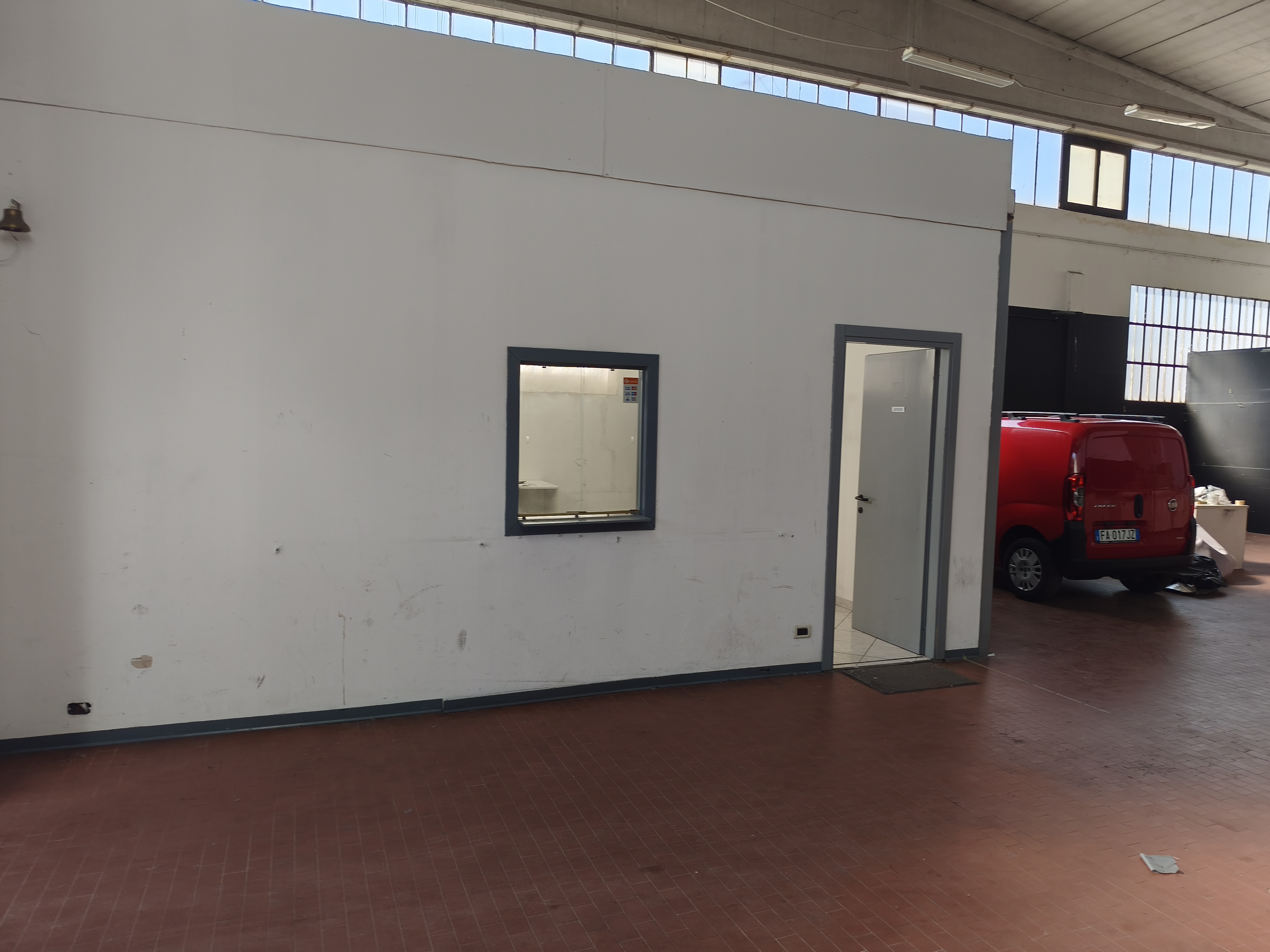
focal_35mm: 23
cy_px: 476
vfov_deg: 58.9
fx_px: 844
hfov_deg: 73.9
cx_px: 635
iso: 125
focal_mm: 6.06
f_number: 1.7
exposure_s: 1/100
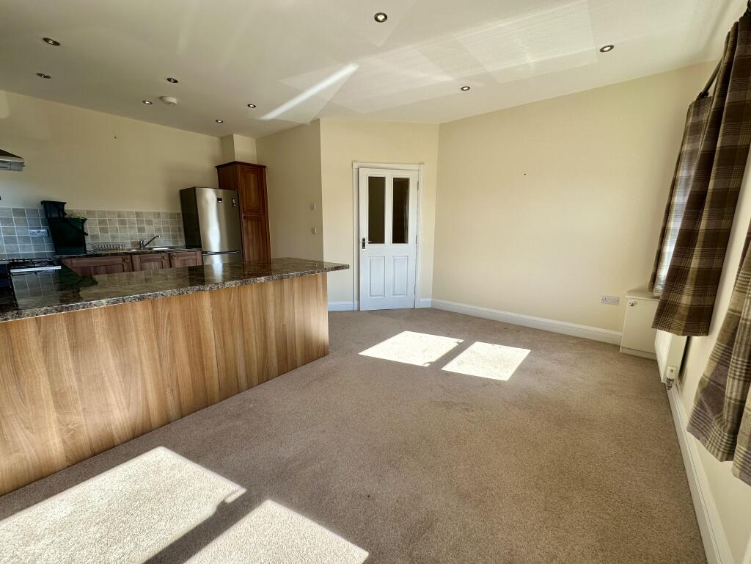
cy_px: 282
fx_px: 304
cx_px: 376
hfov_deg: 102.1
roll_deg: +0.3
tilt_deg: -10.7
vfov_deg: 85.7
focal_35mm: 14
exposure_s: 1/192
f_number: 2.2
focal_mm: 2.22
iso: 40
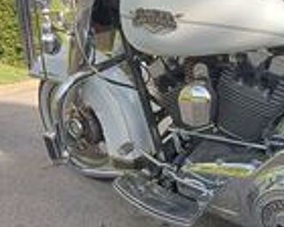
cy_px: 141
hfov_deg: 46.8
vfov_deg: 38.0
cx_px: 152
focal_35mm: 39
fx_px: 328
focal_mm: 3.46
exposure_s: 1/144
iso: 100
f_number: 2.2
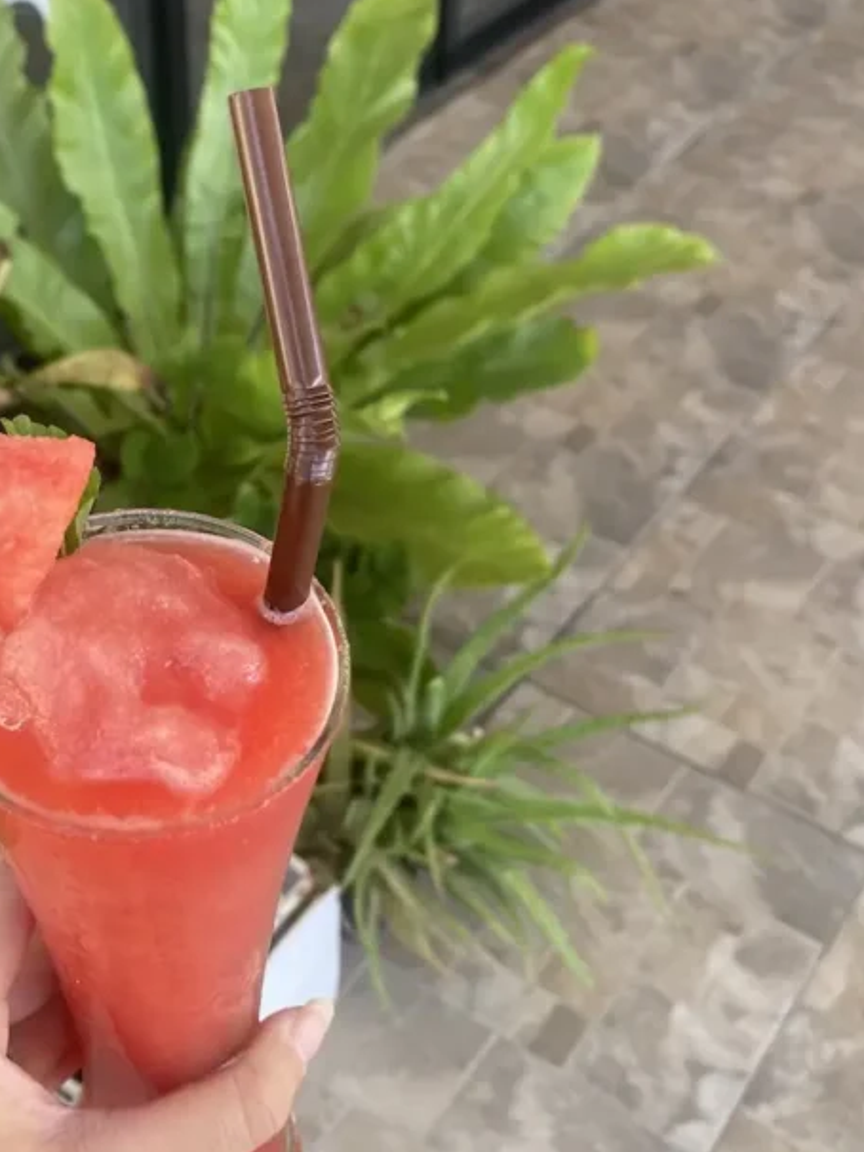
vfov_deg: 42.9
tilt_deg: -40.7
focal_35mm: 44
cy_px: 548
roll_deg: +2.1
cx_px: 196
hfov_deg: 32.2
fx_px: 1464
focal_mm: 4.25
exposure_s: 1/122
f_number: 1.8
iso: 32
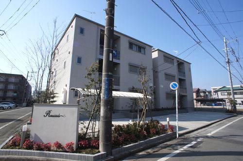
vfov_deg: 52.9
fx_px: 162
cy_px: 80
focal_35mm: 24
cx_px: 122
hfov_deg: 73.9
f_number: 8
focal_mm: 16
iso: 200
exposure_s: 1/800
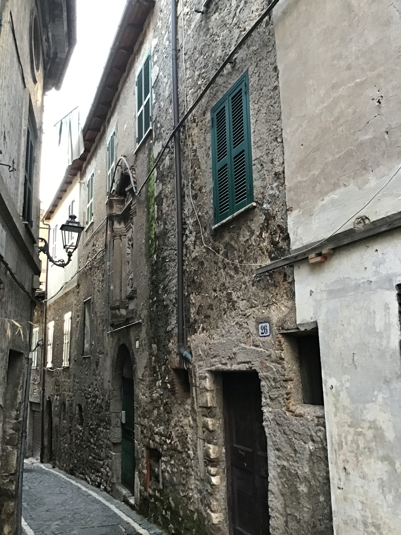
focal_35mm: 31
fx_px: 479
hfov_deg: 45.4
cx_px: 200
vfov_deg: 58.4
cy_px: 268
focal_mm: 3.3
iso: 200
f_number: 2.4
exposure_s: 1/33
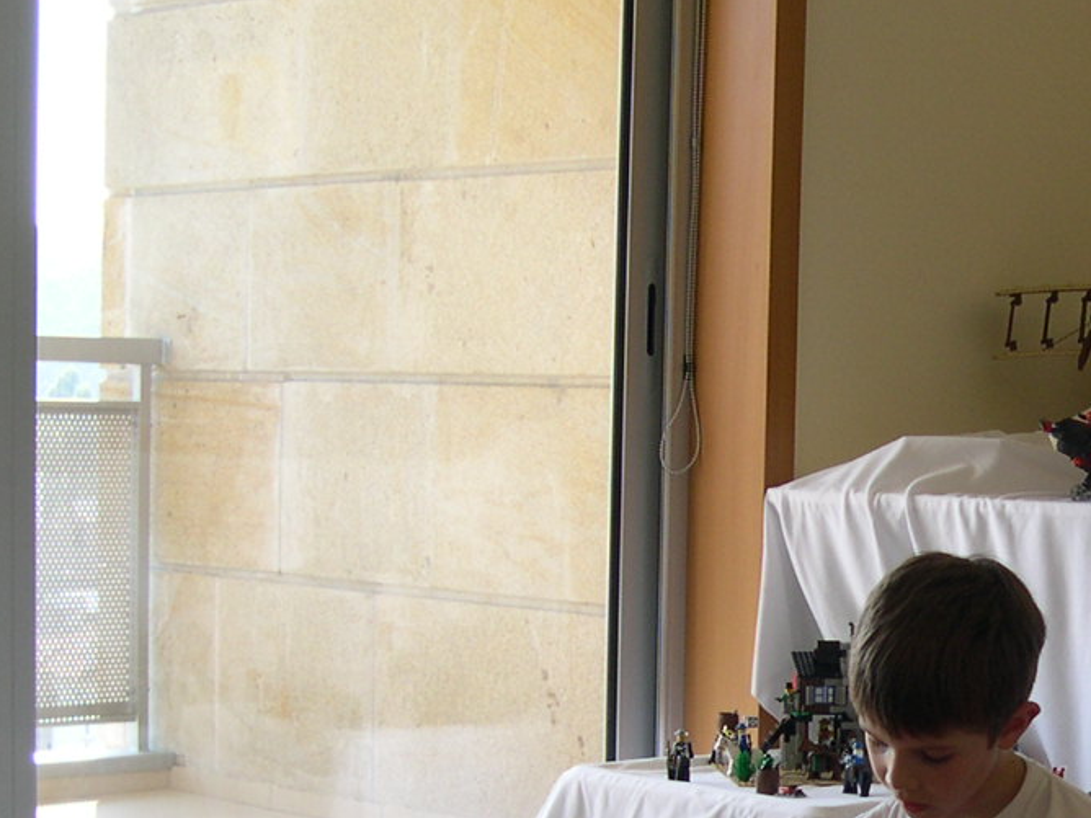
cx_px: 960
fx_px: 2868
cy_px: 754
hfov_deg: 21.1
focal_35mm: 91
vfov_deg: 16.0
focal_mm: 8
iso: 100
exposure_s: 1/151
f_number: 2.8
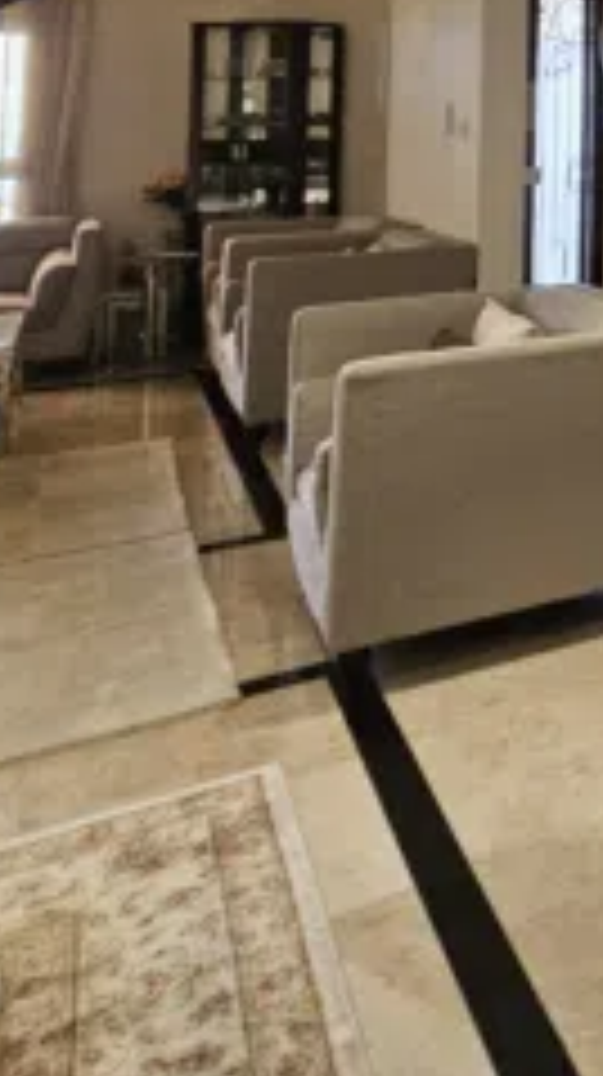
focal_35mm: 38
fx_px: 1083
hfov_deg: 21.7
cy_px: 41
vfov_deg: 45.8
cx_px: 1048
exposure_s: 1/50
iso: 320
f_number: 2.2
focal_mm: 2.2
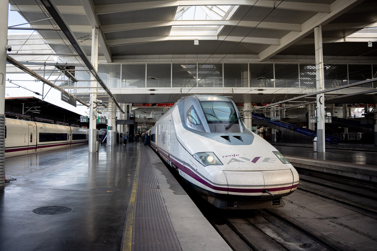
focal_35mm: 28
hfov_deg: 65.5
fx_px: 293
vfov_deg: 46.4
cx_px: 188
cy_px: 126
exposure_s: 1/1250
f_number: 2.8
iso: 500
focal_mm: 28
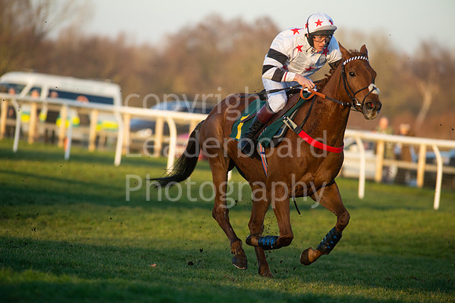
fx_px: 3789
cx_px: 228
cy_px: 152
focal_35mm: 300
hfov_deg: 6.9
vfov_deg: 4.6
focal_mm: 300
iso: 1000
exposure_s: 1/2000
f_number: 5.6
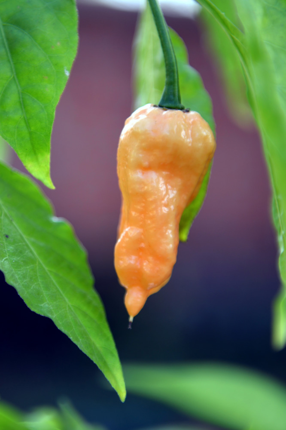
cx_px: 143
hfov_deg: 19.4
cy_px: 215
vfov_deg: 28.9
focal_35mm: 70
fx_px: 835
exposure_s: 1/200
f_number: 2.8
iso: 100
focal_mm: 70
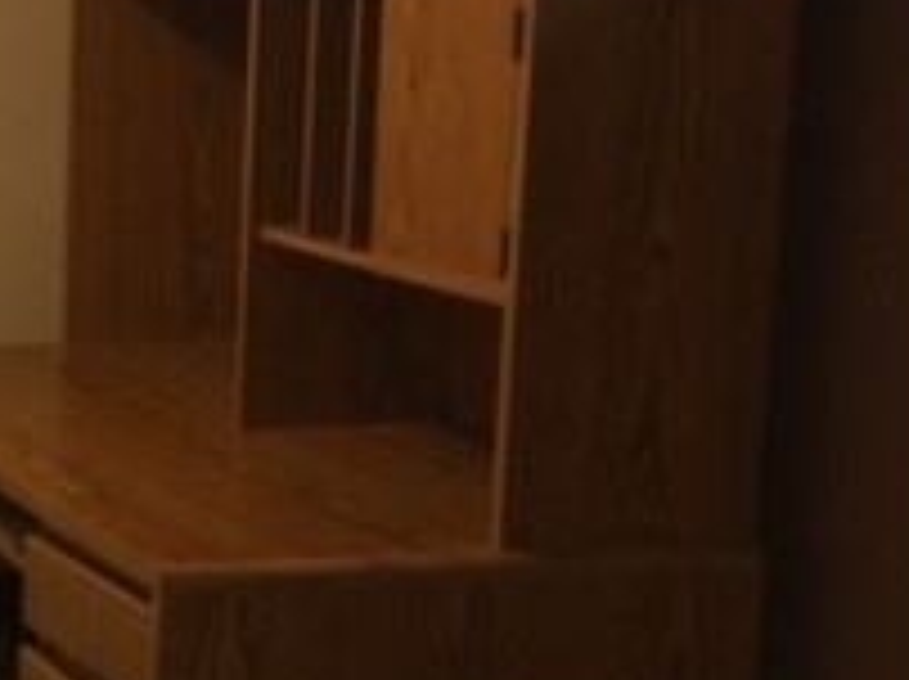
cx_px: -400
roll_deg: -0.4
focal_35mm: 92
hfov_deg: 19.1
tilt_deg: -11.2
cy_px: 378
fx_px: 2413
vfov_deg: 16.0
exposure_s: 1/30
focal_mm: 4.15
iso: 80
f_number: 2.2
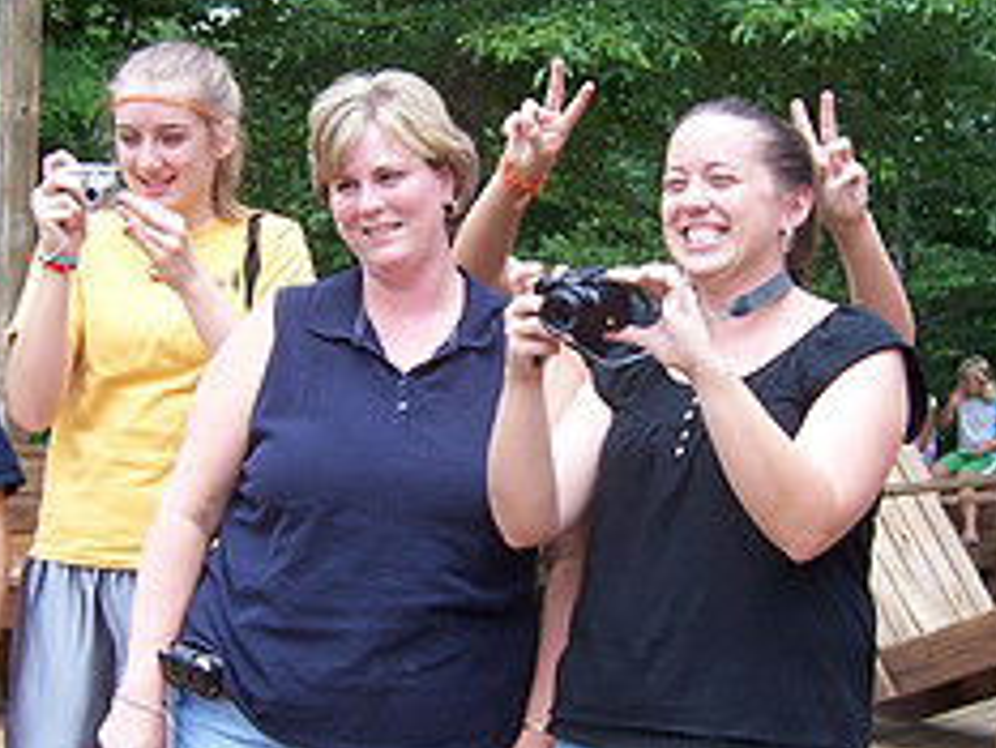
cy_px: 430
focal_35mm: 82
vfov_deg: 18.0
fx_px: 2361
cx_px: 410
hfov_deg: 23.8
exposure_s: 1/250
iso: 80
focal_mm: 5.5
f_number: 3.4
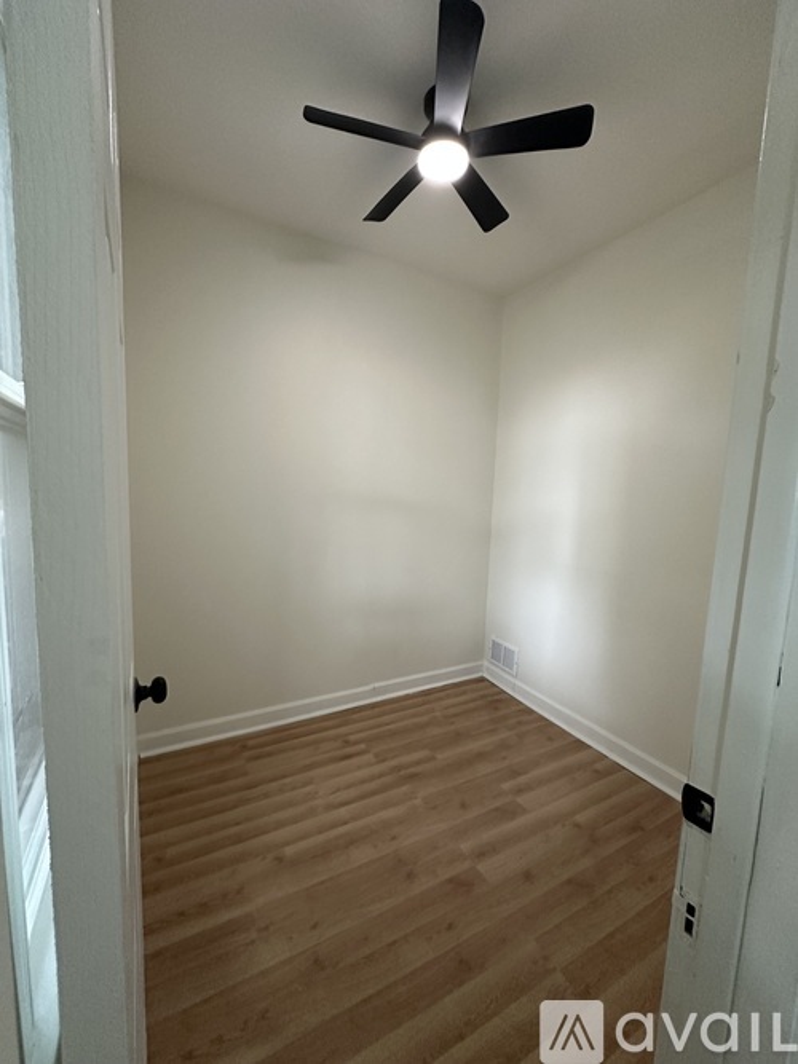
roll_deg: -3.0
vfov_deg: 102.1
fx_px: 430
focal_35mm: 14
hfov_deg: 85.7
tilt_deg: -5.9
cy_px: 532
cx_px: 399
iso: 400
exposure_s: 1/60
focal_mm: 2.22
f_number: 2.2
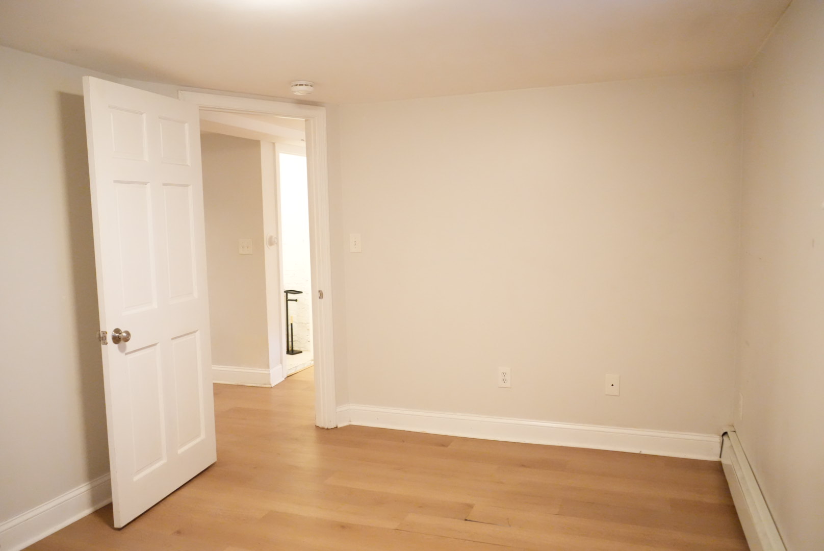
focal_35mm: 28
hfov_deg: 65.4
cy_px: 276
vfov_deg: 46.5
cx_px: 412
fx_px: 641
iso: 12800
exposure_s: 1/250
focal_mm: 28
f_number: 3.5
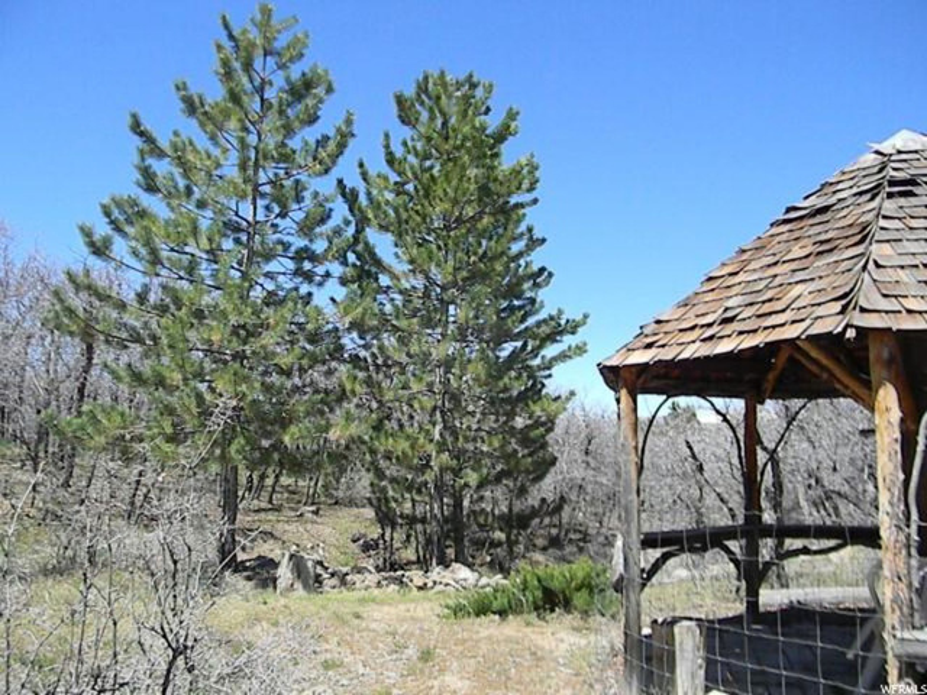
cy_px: 348
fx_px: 723
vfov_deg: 51.4
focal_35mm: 27
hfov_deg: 65.3
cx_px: 464
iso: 640
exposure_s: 1/781
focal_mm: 5
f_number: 7
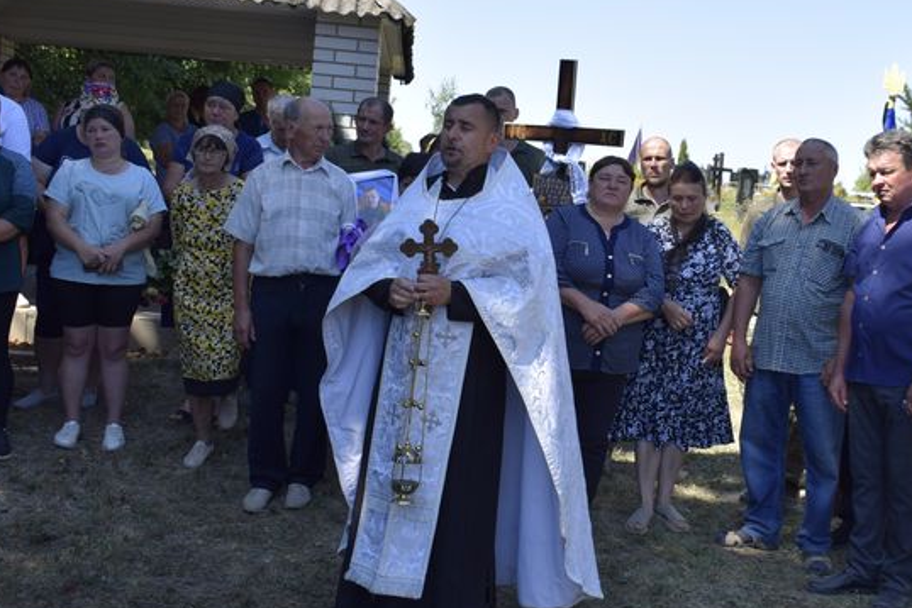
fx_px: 1166
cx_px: 558
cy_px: 268
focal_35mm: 46
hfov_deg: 42.5
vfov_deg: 29.2
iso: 100
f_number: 7.1
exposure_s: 1/200
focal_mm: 22
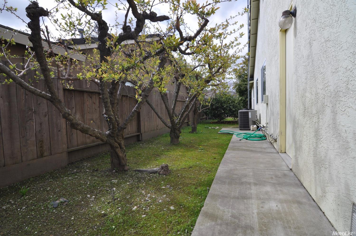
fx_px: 163
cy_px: 118
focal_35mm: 16
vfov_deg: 71.9
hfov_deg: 95.1
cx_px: 178
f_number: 8
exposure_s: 1/250
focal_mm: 11
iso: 200
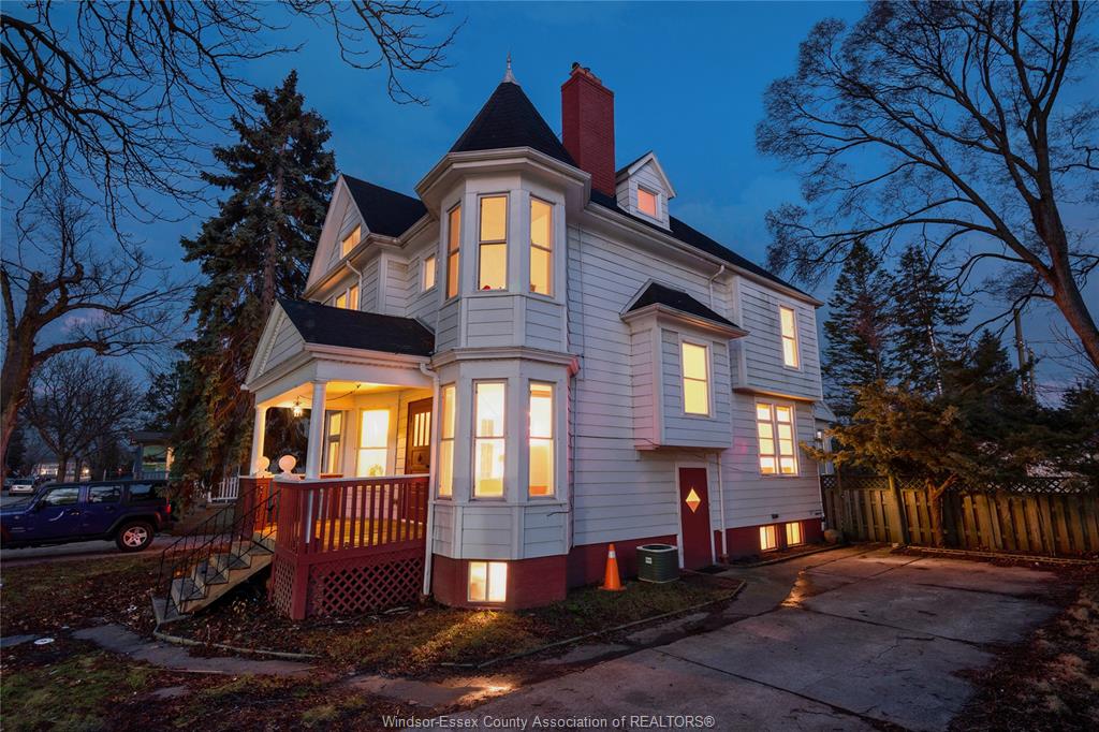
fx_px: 534
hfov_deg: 91.6
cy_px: 366
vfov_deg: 68.8
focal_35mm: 18
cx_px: 550
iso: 400
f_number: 8
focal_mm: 17.5
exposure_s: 1/400
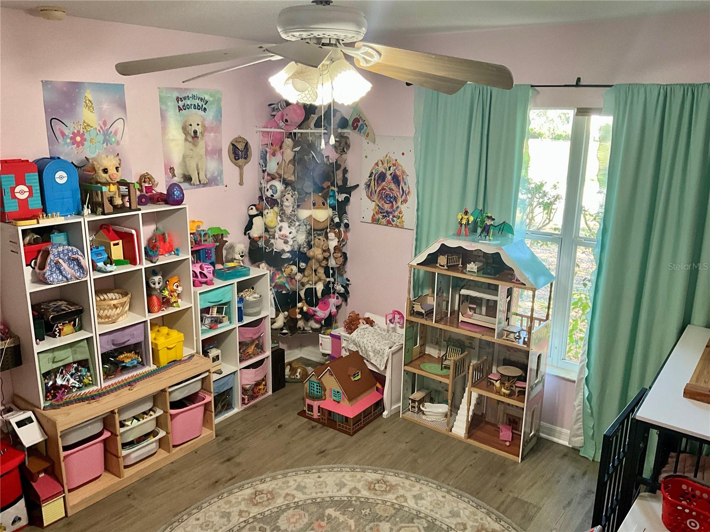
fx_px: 595
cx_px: 355
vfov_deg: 48.2
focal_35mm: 29
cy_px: 266
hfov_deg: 61.7
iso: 125
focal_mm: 3
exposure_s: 1/60
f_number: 1.8
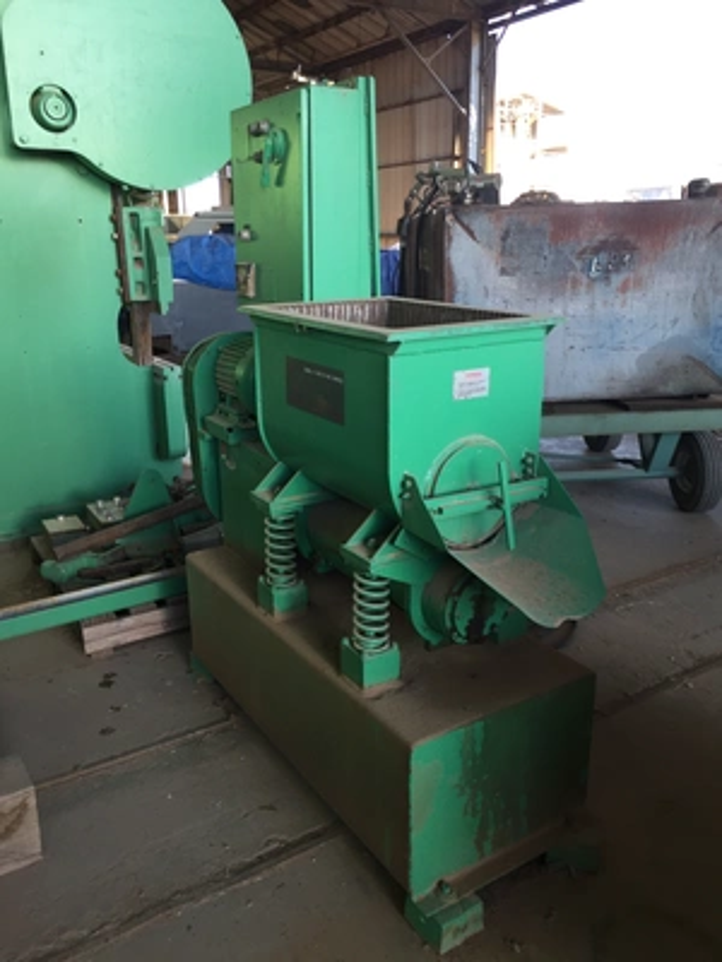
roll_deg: +0.8
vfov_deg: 61.7
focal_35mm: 29
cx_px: 361
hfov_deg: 48.2
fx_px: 806
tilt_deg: -14.3
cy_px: 481
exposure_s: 1/60
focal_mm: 4.15
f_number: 2.2
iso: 40
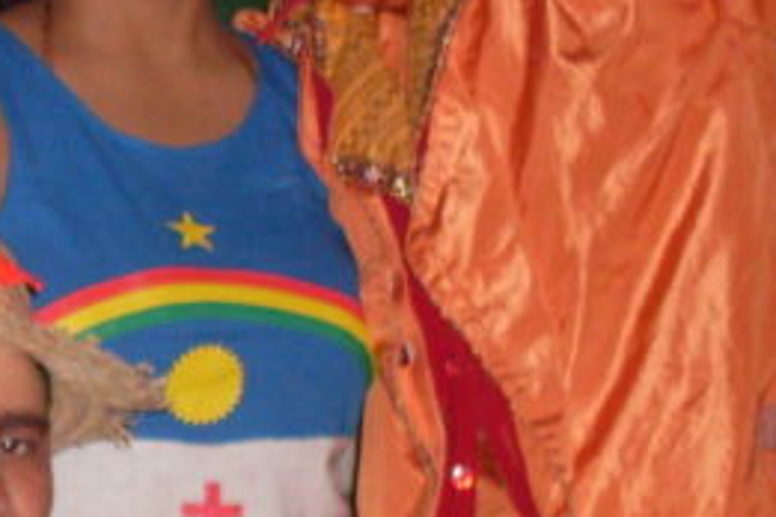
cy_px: 330
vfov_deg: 8.9
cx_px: -351
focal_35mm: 155
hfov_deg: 12.6
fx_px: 3341
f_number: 2.8
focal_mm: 6.3
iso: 100
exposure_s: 1/45
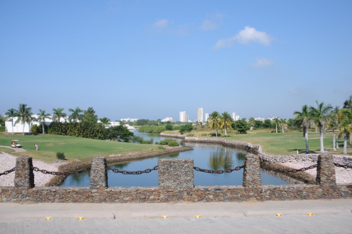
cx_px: 176
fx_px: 352
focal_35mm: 36
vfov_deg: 36.8
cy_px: 117
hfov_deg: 53.2
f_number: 2.8
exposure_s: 1/4000
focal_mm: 24
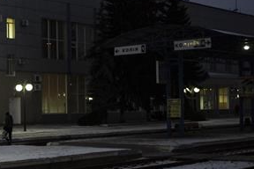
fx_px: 557
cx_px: -9
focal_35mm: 79
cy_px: 107
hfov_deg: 24.3
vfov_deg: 17.2
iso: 3200
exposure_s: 1/800
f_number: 1.8
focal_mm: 35
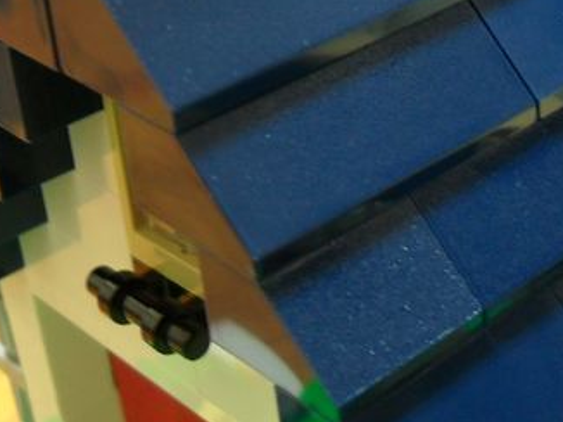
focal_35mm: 86
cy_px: 114
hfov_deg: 21.7
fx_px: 1398
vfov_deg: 17.1
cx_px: 596
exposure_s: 1/4
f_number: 2.8
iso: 200
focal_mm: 6.2
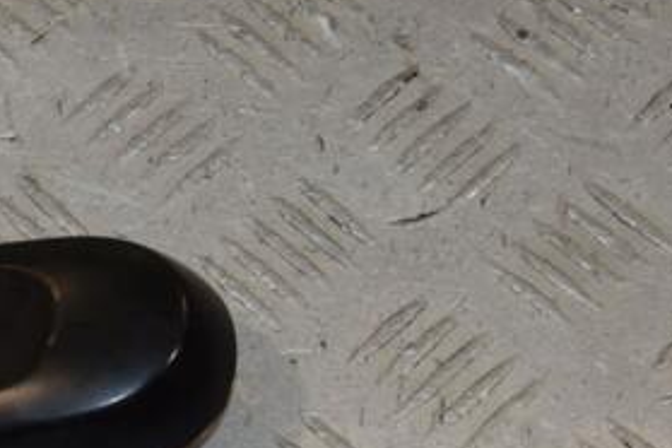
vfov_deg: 8.9
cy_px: 214
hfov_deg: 13.1
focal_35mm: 155
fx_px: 2893
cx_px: -17
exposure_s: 1/200
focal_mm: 48
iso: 800
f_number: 9
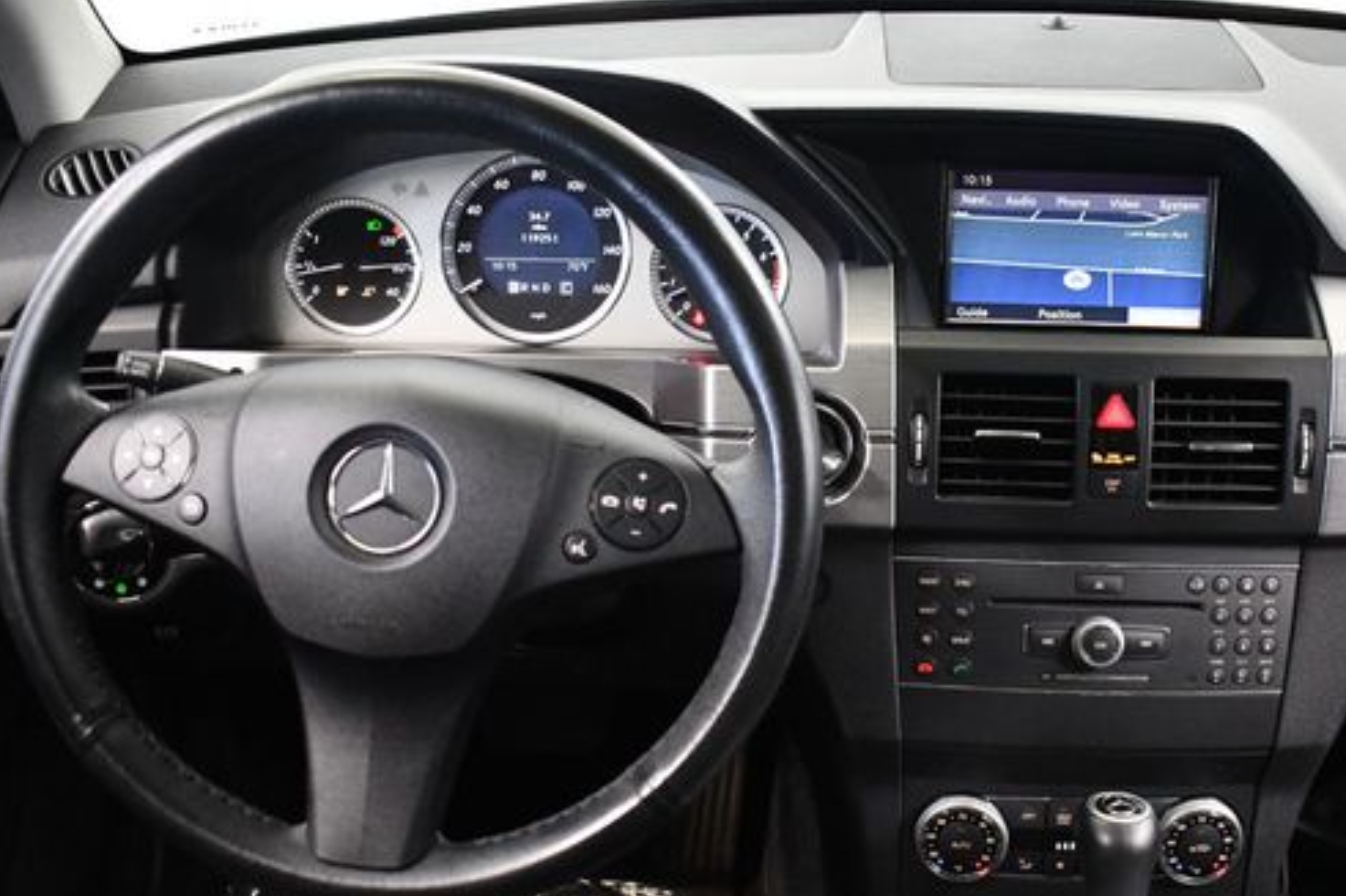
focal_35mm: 43
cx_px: 800
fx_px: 1607
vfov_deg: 31.1
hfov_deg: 45.2
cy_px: 490
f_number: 3.8
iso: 4500
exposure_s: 1/60
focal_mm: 22
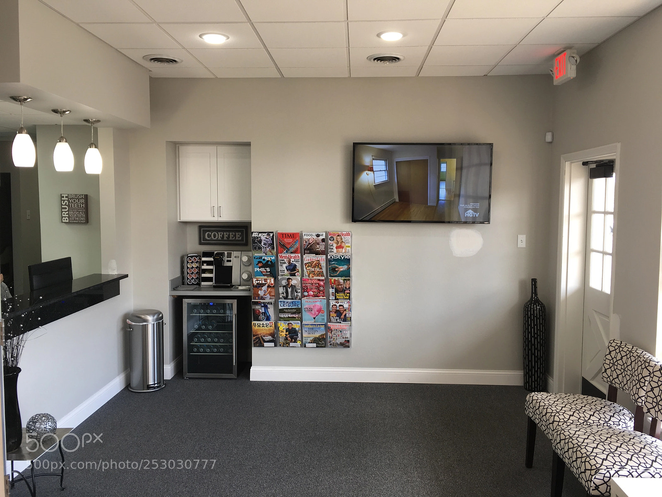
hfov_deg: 61.7
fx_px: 555
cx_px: 331
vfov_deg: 48.2
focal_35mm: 29
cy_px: 248
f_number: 2.2
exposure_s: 1/40
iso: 25
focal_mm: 4.15
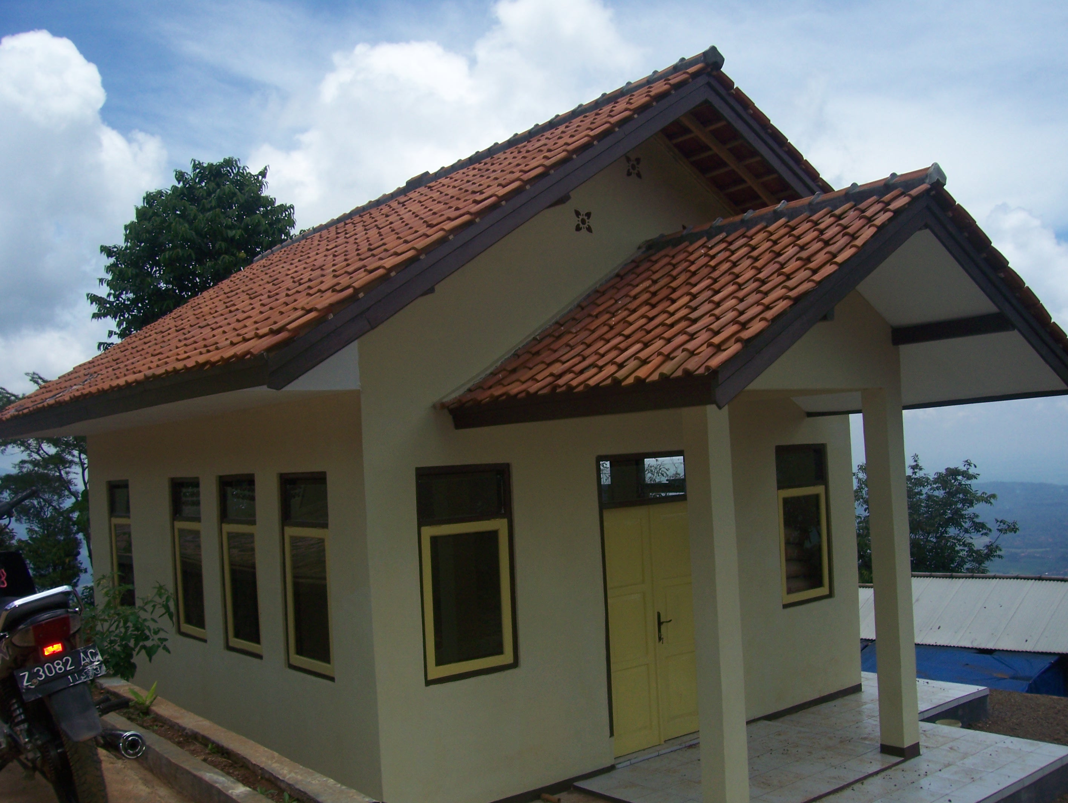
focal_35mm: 34
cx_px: 534
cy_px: 402
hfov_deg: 53.9
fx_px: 1050
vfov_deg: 41.8
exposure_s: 1/800
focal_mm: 5.6
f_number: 5.1
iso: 80
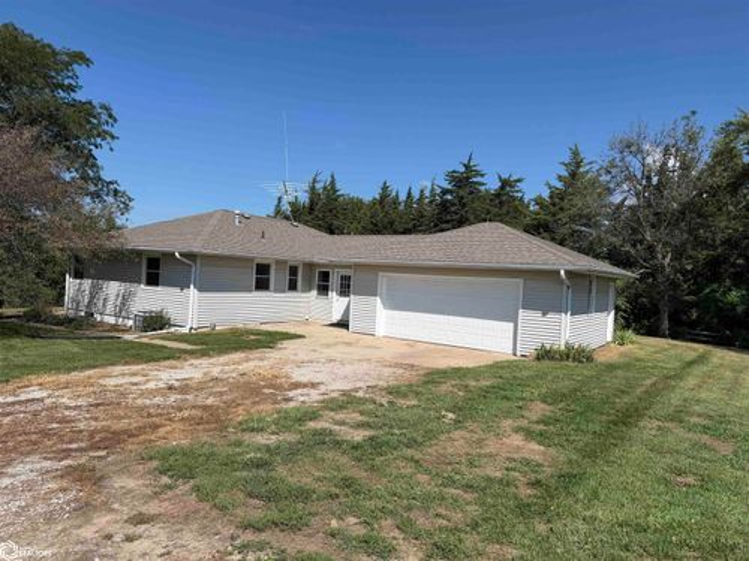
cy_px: 280
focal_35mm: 24
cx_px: 374
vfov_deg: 56.8
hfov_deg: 71.6
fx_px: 519
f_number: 1.78
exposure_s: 1/6711
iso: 80
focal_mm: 6.76
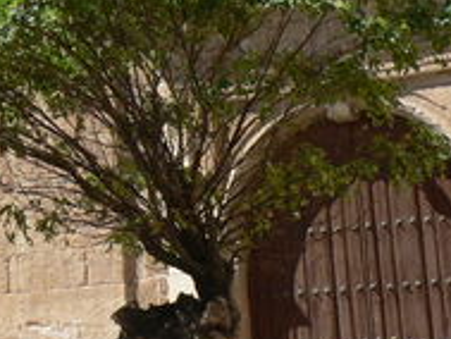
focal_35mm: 135
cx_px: -72
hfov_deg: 14.2
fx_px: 1760
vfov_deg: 10.9
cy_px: 31
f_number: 4.5
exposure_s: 1/400
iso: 64
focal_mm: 8.9
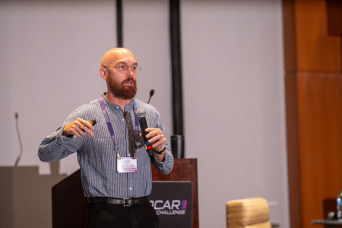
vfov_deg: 10.2
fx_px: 1283
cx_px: 171
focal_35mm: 135
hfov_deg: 15.2
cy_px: 114
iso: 1600
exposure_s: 1/200
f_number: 2
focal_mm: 135
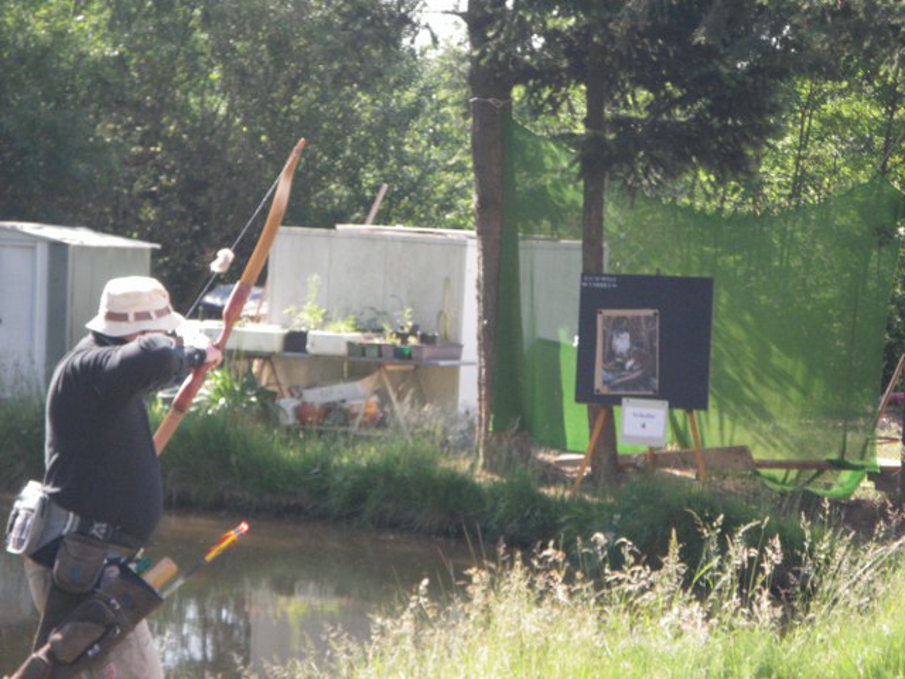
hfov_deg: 17.1
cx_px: 452
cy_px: 340
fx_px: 3007
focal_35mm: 115
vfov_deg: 12.9
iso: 200
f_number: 5.2
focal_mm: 20.6
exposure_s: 1/160
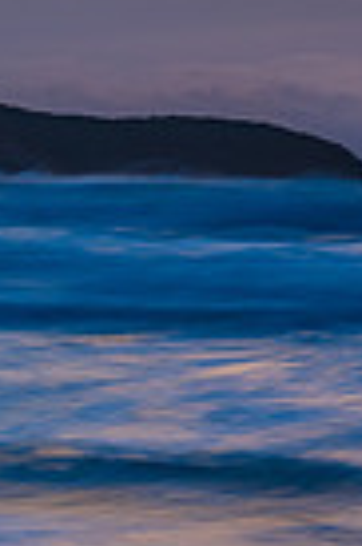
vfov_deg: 12.1
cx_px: 919
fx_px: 2555
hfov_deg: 7.5
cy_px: 114
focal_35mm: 169
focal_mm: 38
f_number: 8
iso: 125
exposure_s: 2
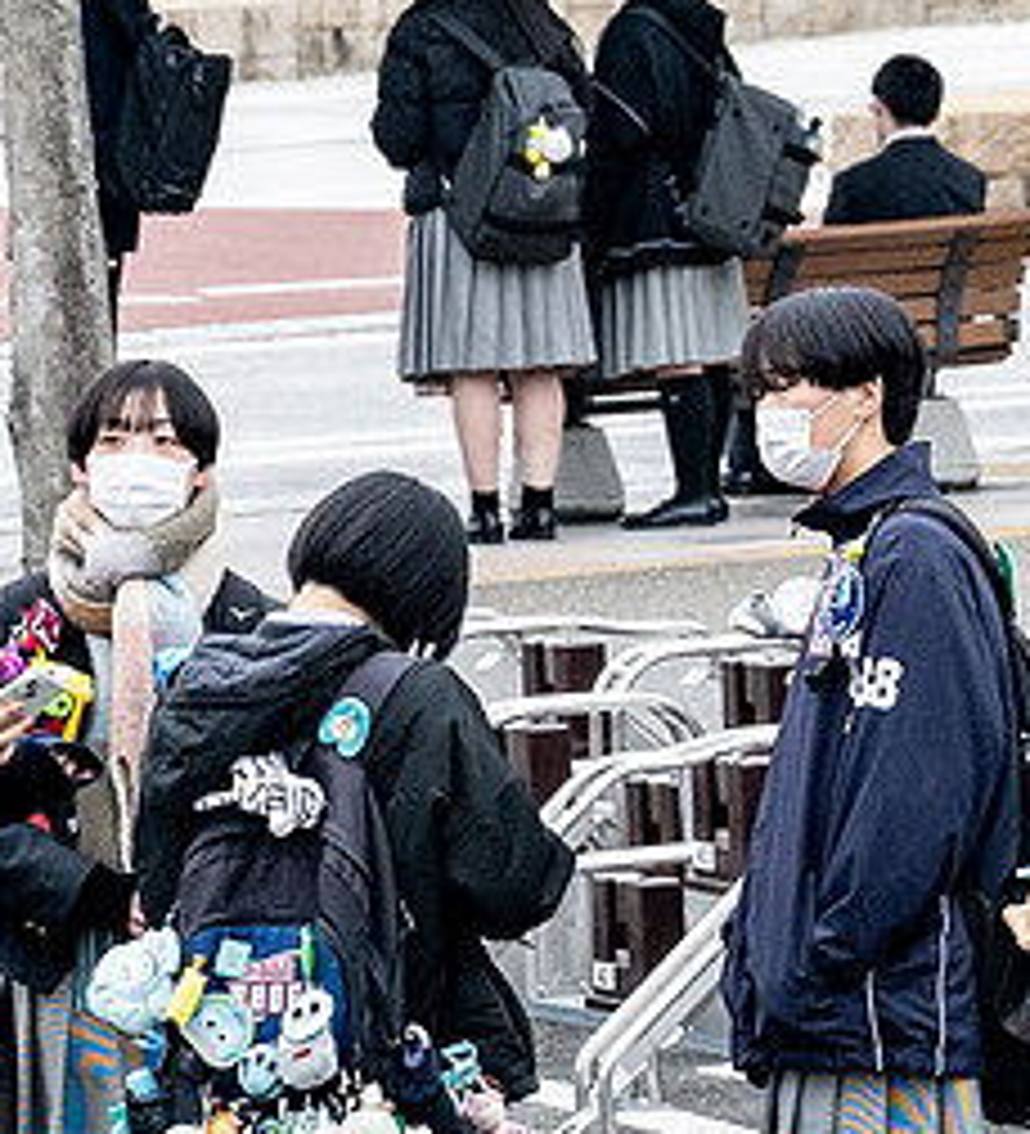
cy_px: 850
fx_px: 15680
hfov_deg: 3.8
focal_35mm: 443
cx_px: 205
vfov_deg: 4.1
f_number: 4
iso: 500
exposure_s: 1/400
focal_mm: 70
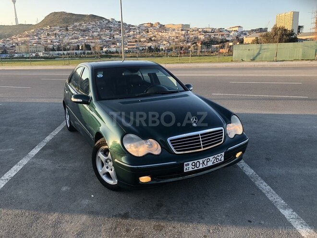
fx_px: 266
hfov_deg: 61.7
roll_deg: +0.9
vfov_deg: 48.2
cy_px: 119
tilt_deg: -15.1
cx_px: 158
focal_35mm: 29
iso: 20
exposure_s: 1/153
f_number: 1.8
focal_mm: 3.99
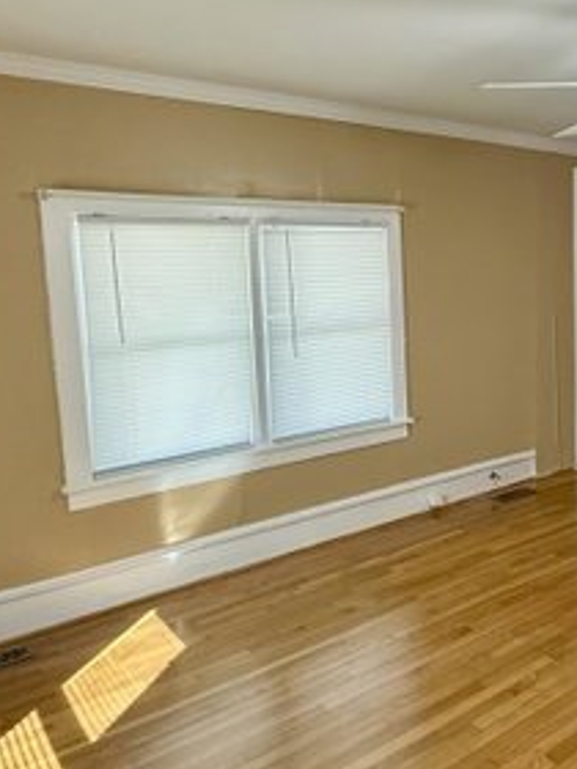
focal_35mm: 32
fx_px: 711
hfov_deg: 39.0
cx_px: 578
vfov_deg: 56.7
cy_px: 338
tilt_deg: -3.7
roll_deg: +3.1
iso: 250
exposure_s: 1/120
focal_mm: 2.22
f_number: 2.2
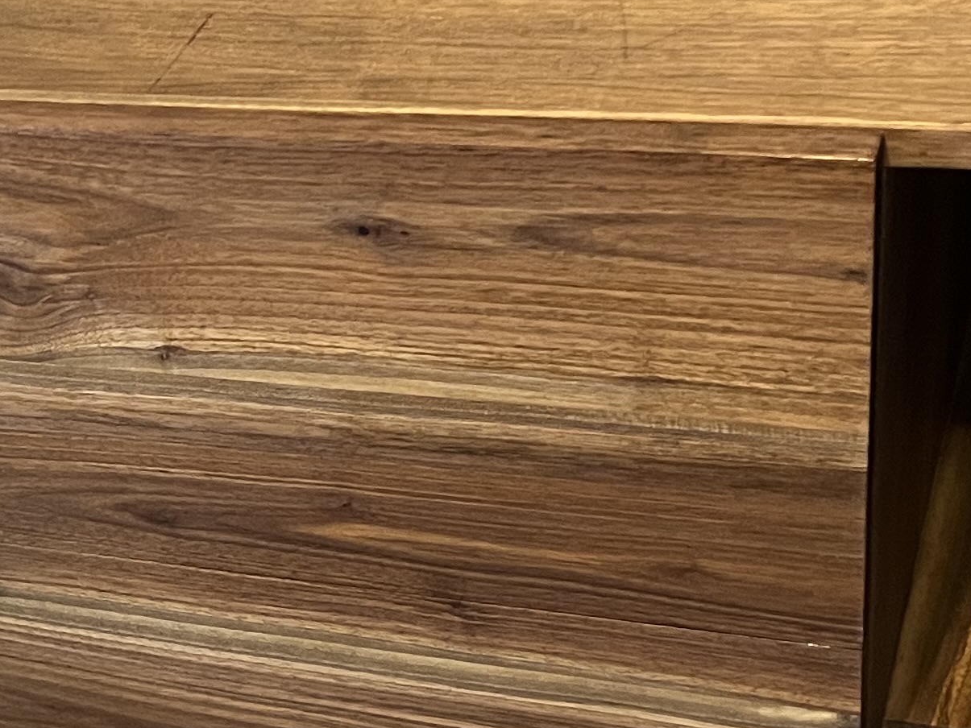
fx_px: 2441
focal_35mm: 87
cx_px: -65
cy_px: 582
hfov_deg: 21.5
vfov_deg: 16.8
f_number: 1.5
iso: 400
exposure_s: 1/60
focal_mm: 5.7
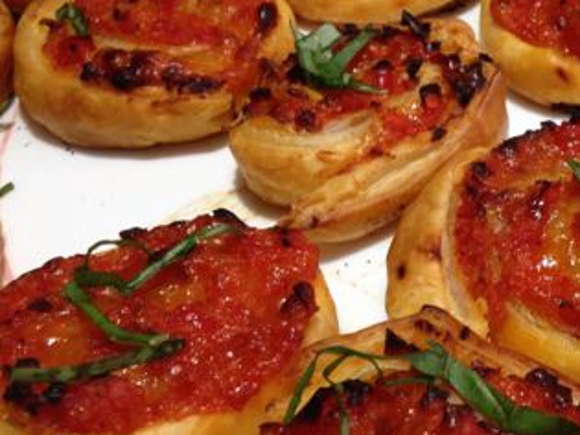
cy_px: 251
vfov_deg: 21.9
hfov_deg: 27.5
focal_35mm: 67
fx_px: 1122
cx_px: 560
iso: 125
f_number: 2.4
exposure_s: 1/20
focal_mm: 4.12
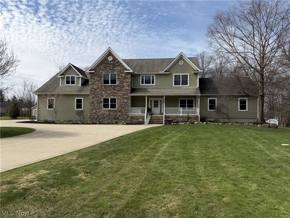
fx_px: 201
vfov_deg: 56.8
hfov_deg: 71.6
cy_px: 109
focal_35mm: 24
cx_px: 145
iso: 80
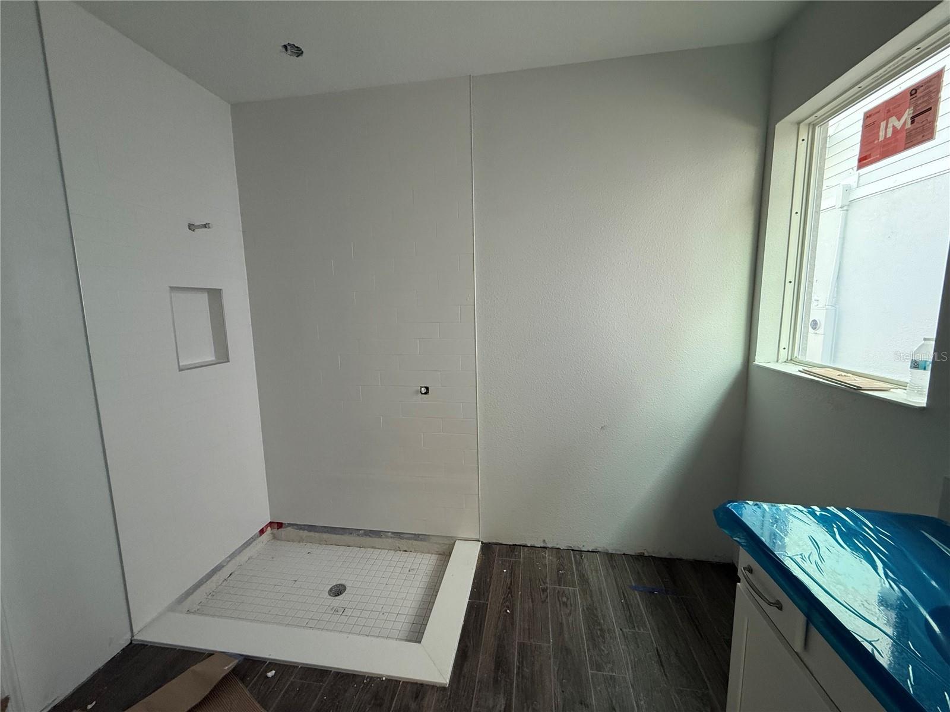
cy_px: 356
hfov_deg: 102.1
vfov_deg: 85.7
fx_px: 384
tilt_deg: -6.8
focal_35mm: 14
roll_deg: +0.9
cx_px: 475
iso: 320
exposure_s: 1/99
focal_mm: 2.22
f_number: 2.2
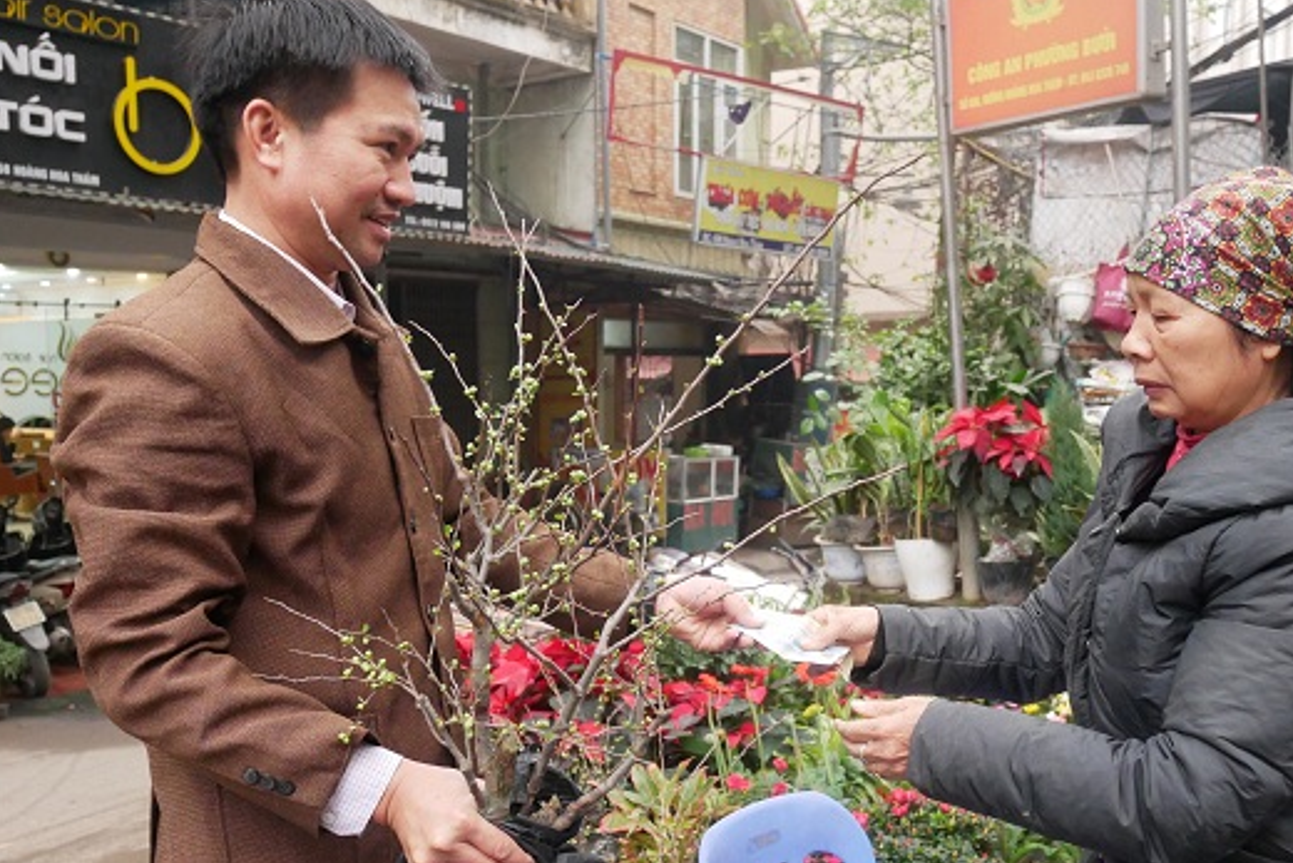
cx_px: 659
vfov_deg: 36.7
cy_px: 527
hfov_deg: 53.1
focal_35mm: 36
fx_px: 1293
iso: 2000
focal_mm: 15
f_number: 3.7
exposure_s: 1/125
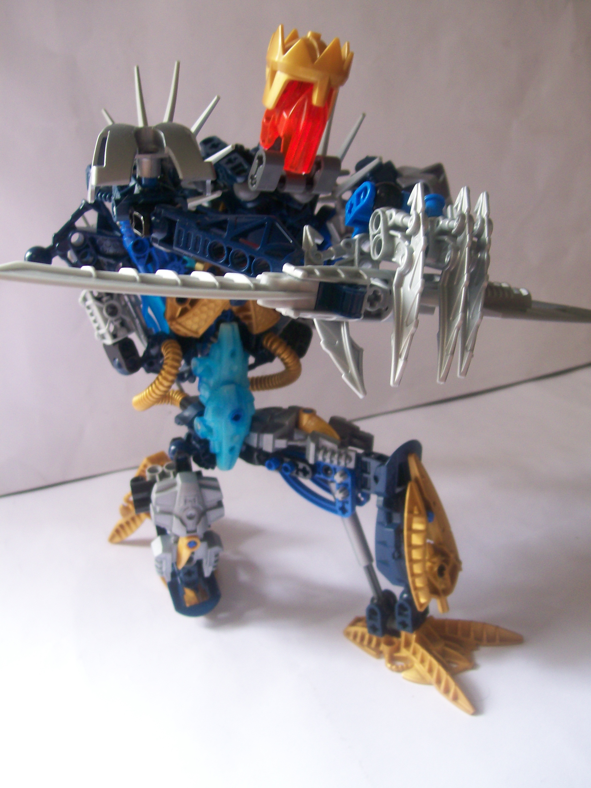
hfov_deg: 39.7
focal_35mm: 36
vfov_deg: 51.4
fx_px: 820
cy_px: 394
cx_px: 296
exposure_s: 1/32
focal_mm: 6
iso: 80
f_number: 2.7
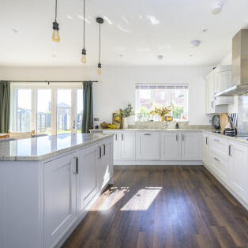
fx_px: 146
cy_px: 124
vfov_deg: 80.7
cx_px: 176
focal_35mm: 18
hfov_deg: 76.6
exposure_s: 1/125
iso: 320
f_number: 7.1
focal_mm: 14
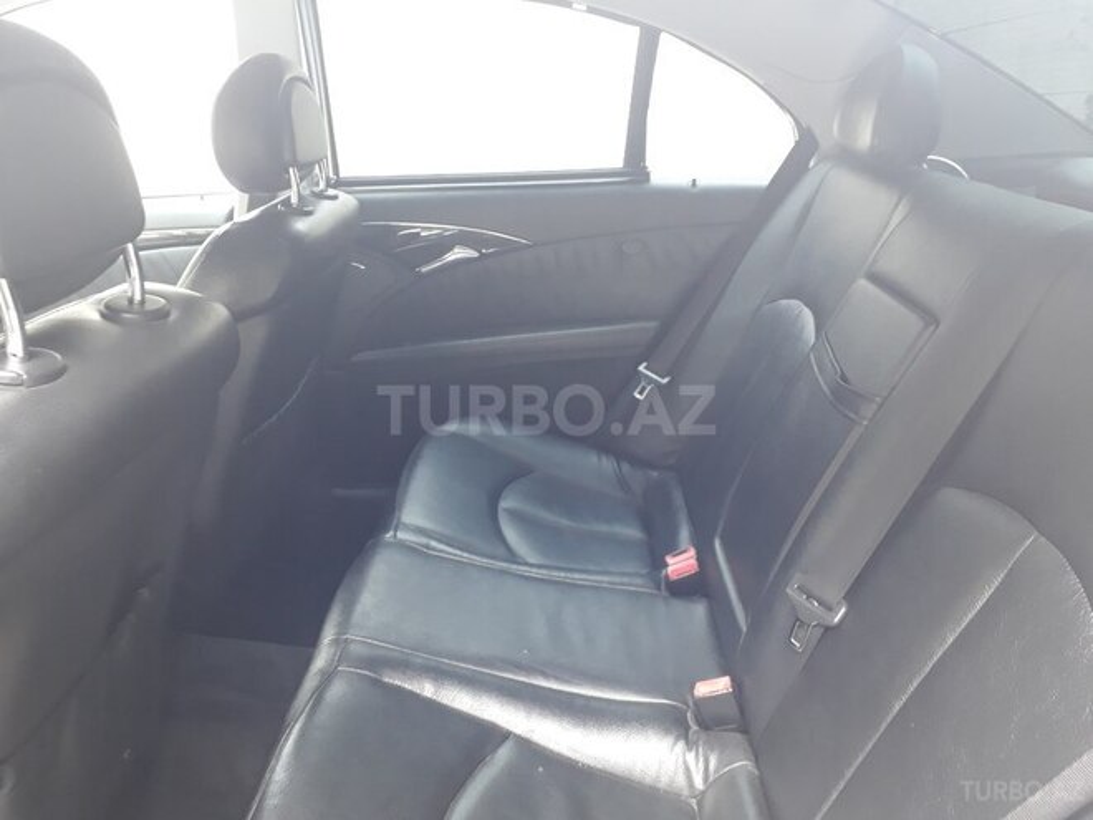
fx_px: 853
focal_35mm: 27
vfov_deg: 51.4
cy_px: 410
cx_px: 546
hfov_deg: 65.3
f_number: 1.9
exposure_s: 1/17
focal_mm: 3.6
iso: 200
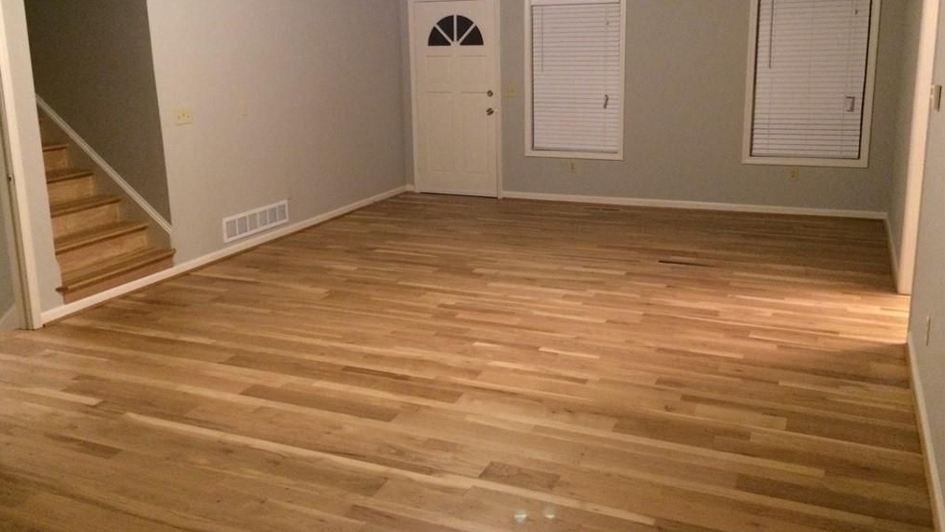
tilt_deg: -10.2
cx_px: 470
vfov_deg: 36.5
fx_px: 802
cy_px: 204
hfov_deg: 61.0
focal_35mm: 32
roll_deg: +1.5
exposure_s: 1/15
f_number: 2.2
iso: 400
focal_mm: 4.15
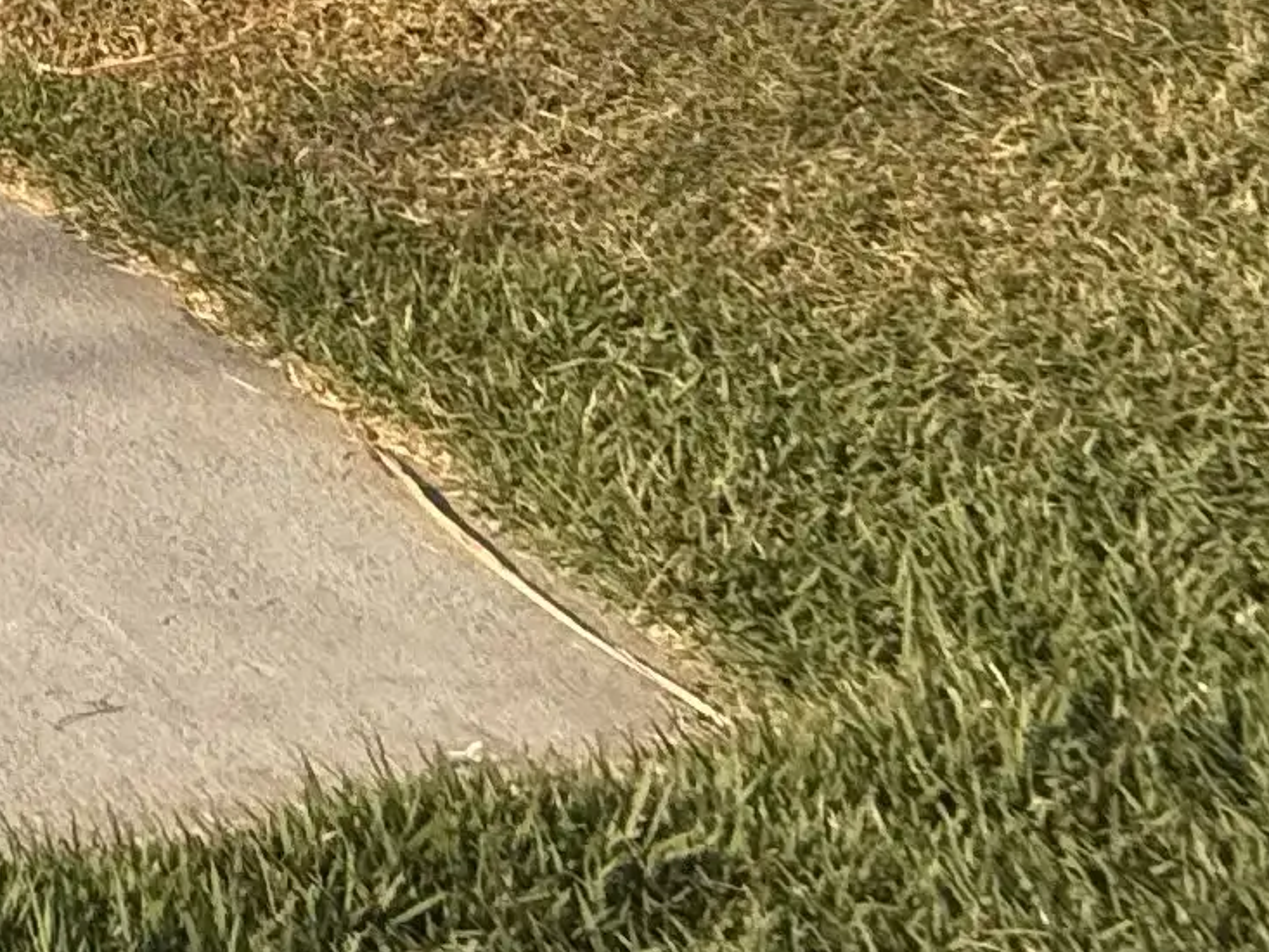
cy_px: -1246
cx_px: -1866
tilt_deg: -1.2
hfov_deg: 14.5
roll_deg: -2.7
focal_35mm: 77
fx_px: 2823
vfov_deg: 14.1
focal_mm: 2.22
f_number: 2.2
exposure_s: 1/694
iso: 50
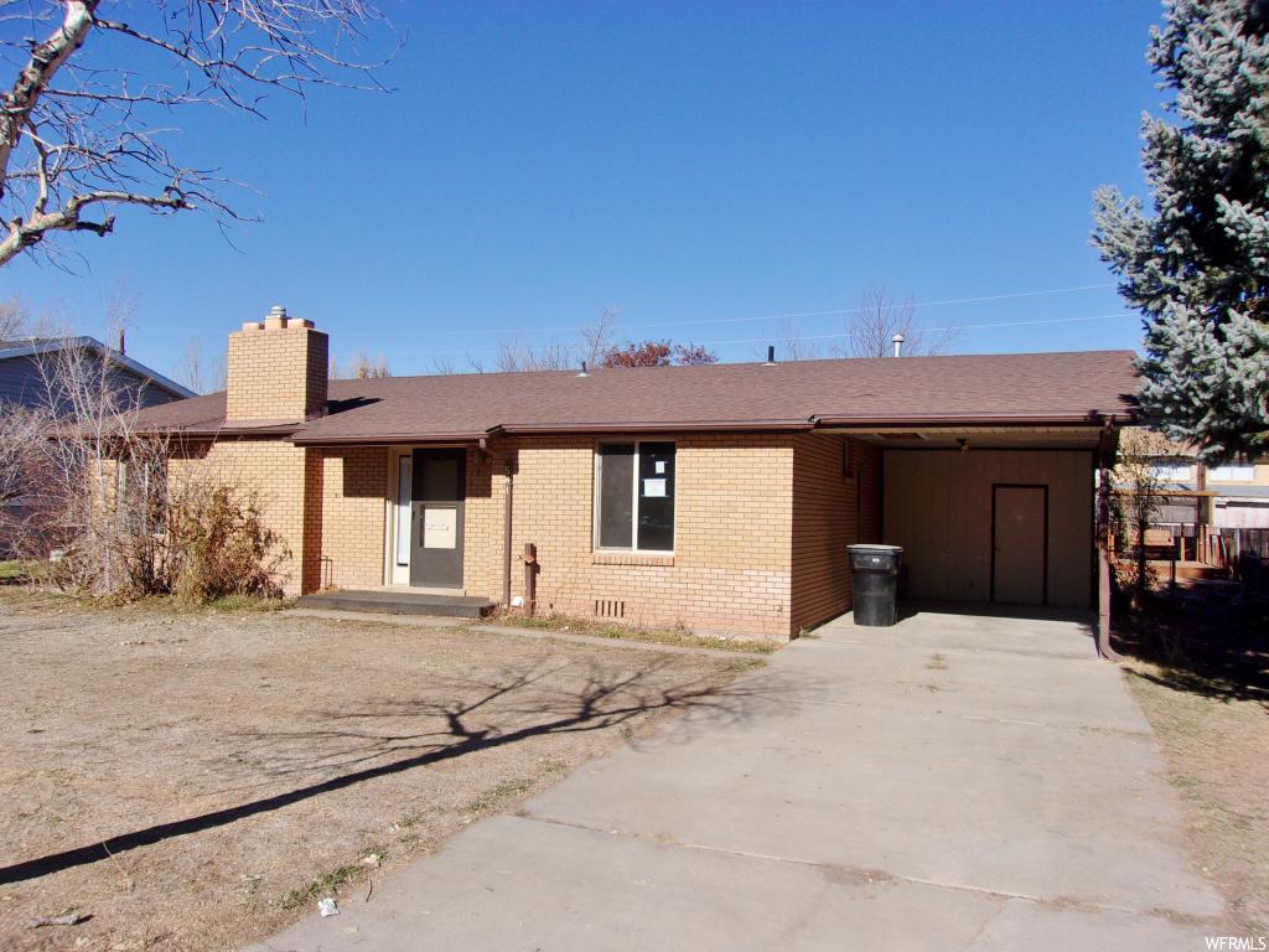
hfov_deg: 65.3
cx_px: 634
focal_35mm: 27
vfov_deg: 51.4
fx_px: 990
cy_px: 476
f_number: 10.4
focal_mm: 4.9
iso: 80
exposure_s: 1/125
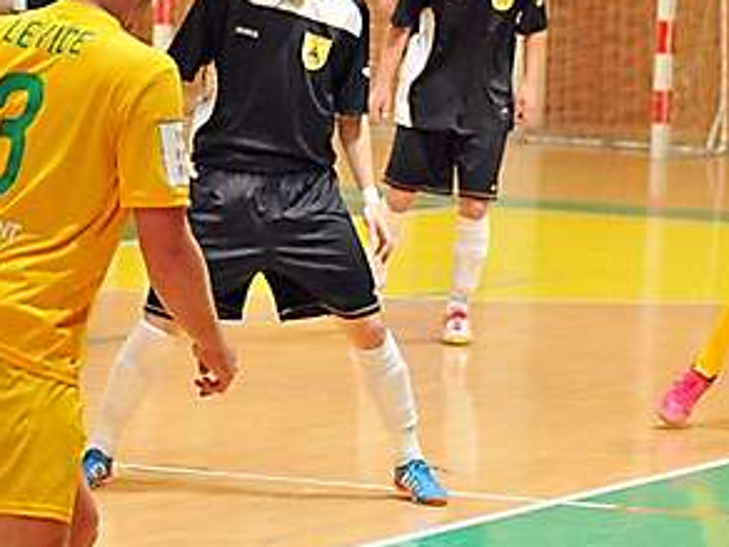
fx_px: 6549
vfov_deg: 4.8
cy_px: 305
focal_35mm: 311
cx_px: 377
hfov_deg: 6.4
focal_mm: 105
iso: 2500
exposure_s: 1/200
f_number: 4.2
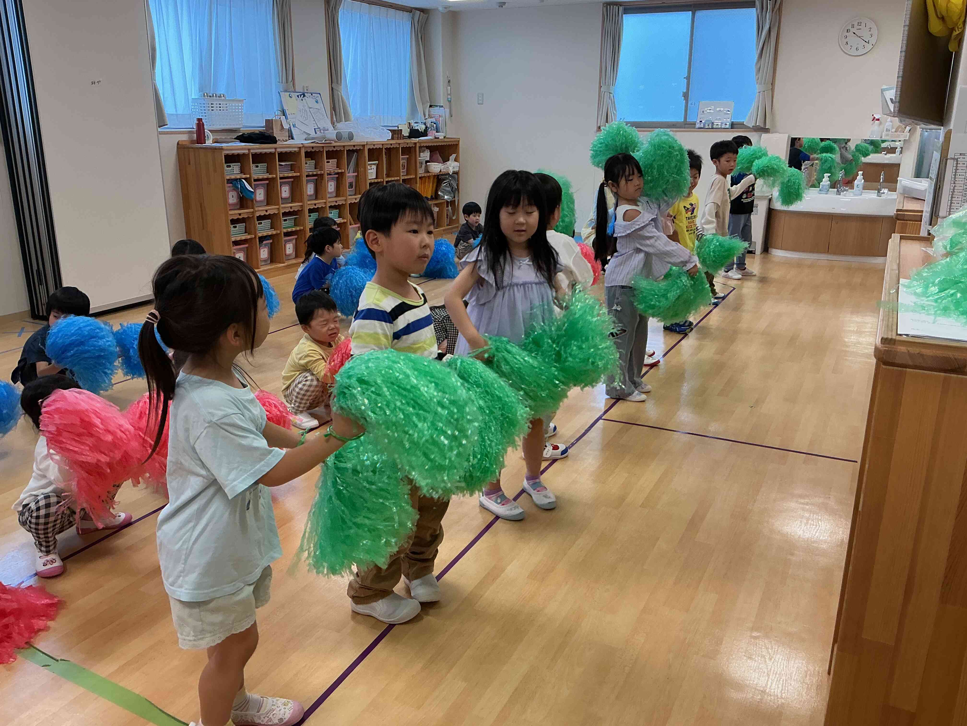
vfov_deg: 48.2
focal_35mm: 29
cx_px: 484
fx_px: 810
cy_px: 363
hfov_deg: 61.7
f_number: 1.8
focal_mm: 3
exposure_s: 1/120
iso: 64
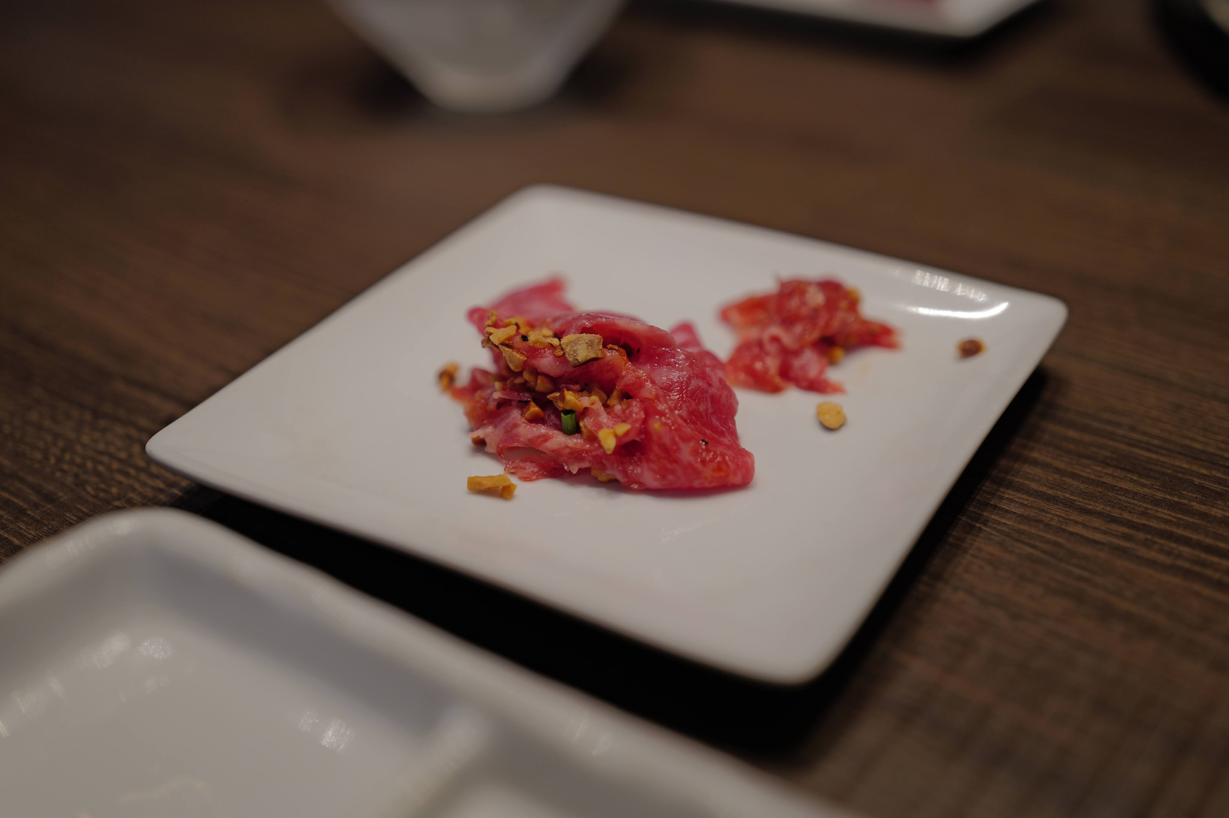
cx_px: 614
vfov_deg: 31.2
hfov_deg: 45.5
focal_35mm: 43
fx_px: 1467
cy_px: 409
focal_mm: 43
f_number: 2.8
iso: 200
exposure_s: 1/80
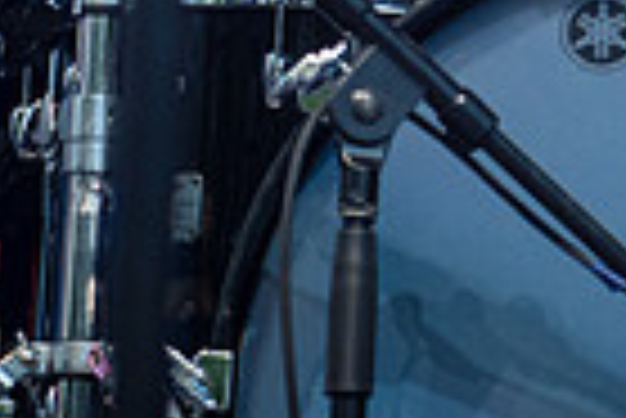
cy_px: -411
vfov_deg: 3.3
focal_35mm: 417
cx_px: 1058
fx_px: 7259
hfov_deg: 4.9
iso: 1000
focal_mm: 100
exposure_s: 1/125
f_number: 5.6
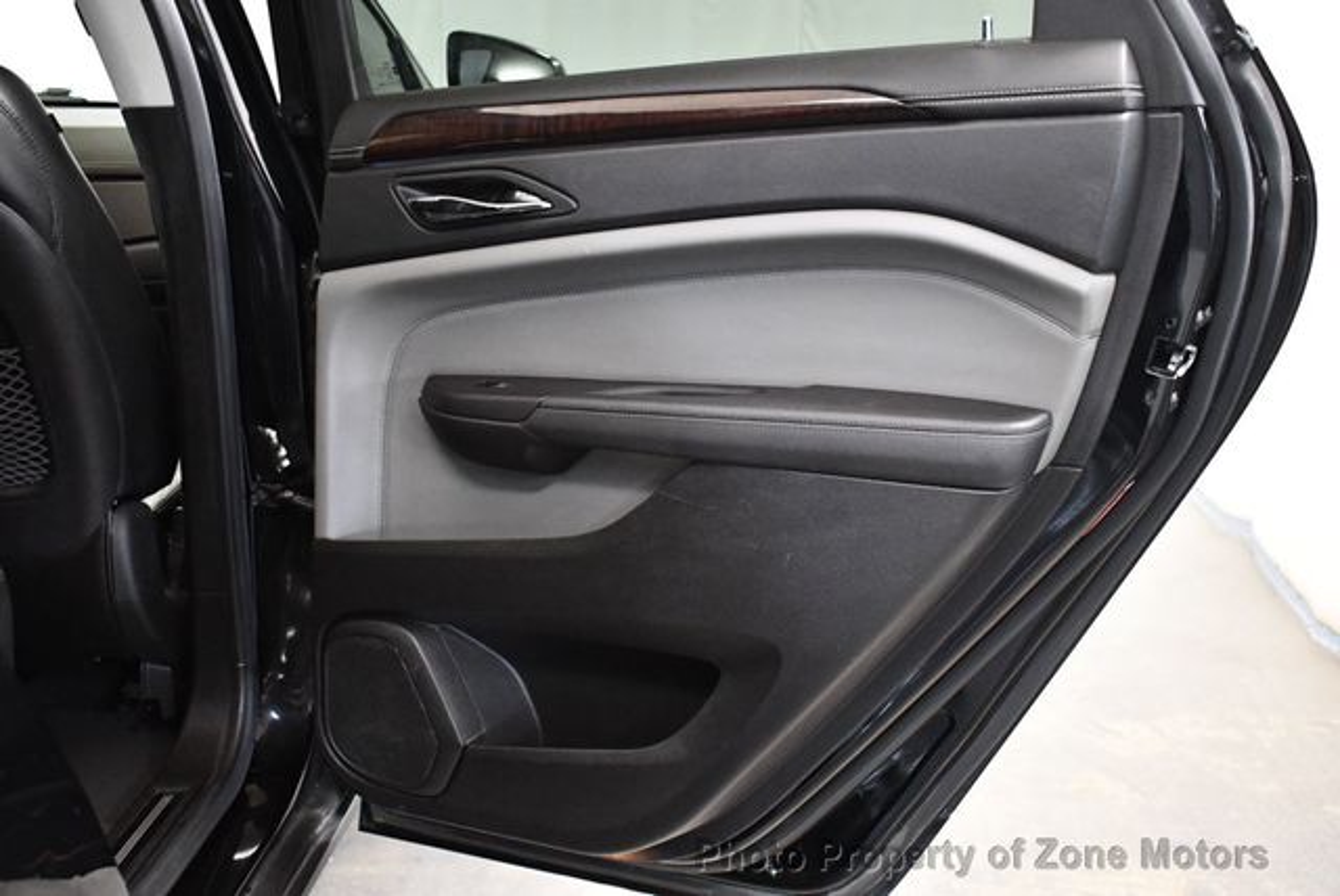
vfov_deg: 32.0
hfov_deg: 46.4
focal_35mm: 42
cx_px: 670
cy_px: 448
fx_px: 1565
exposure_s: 1/60
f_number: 3.8
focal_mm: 21
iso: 3600
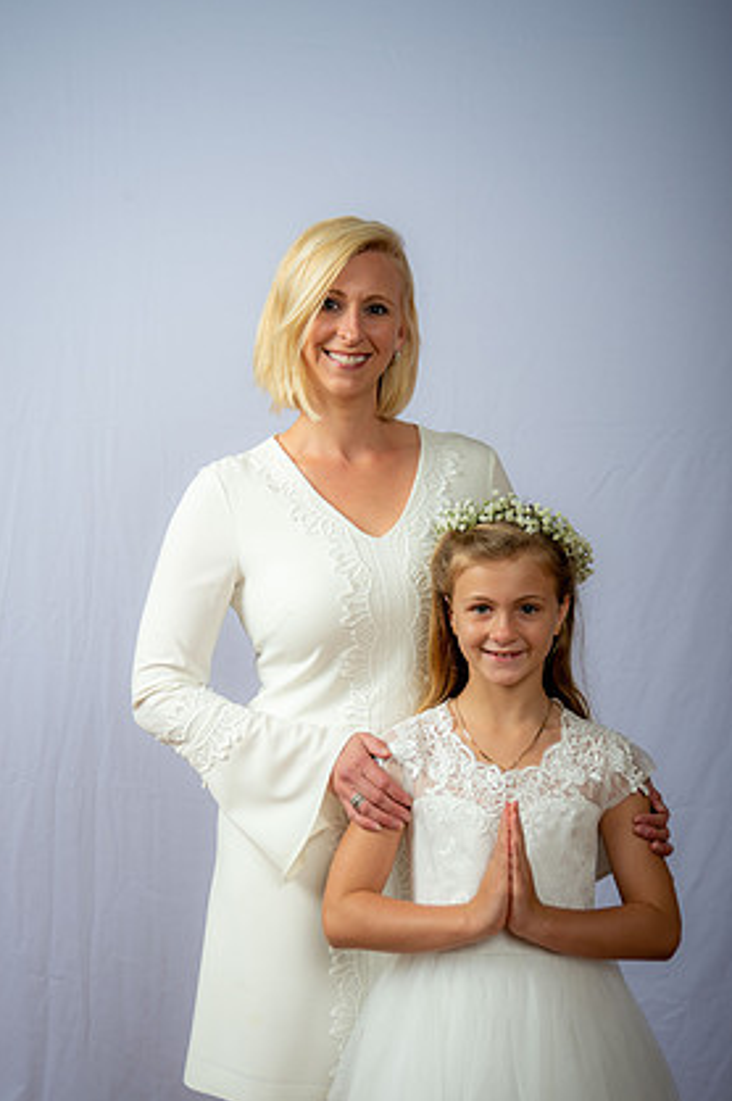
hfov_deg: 24.1
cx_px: 386
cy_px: 558
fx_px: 1711
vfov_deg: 35.7
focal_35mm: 56
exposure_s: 1/200
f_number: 6.3
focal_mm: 52
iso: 250
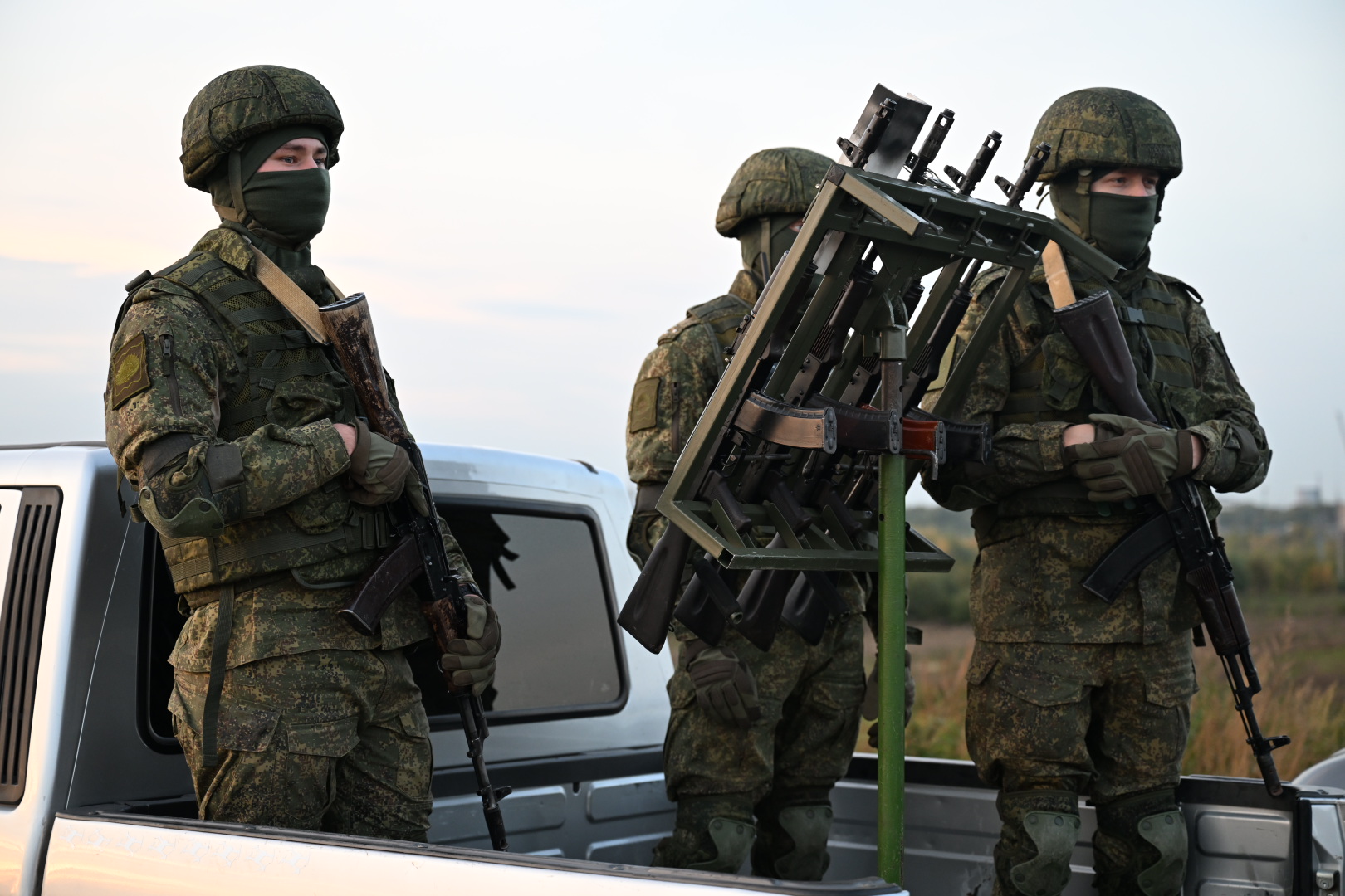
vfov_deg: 21.6
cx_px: 672
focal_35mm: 63
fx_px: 2354
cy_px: 448
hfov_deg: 31.9
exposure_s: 1/250
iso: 1000
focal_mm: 63
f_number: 3.5
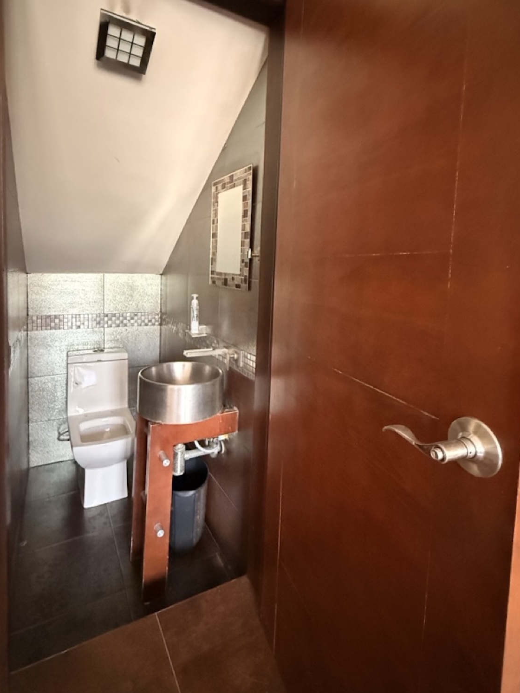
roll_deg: -2.2
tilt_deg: -2.9
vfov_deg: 87.2
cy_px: 297
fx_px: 360
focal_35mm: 18
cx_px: 258
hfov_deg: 71.6
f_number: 2.2
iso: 1250
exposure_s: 1/60
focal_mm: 2.22
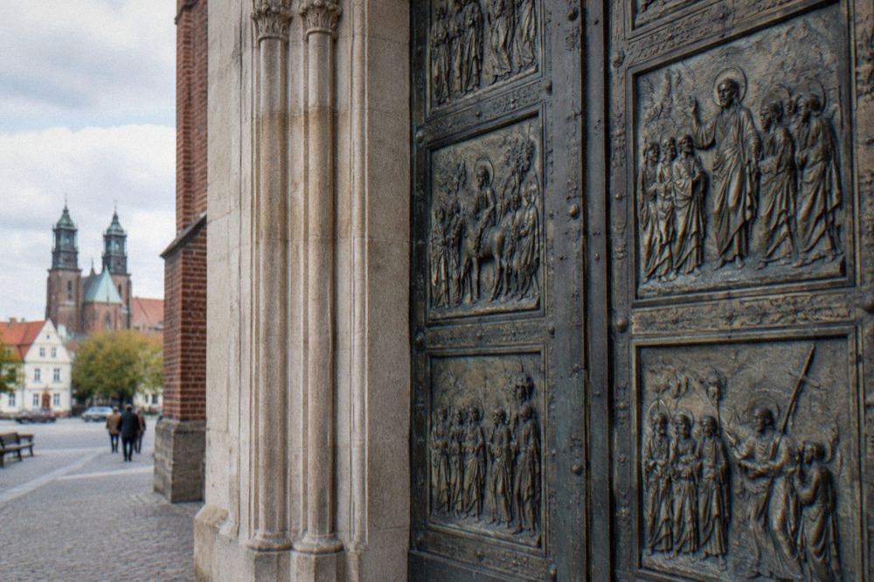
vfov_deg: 21.2
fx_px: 1553
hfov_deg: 31.4
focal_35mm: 64
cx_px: 437
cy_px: 291
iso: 320
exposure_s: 1/640
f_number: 5.6
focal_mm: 64
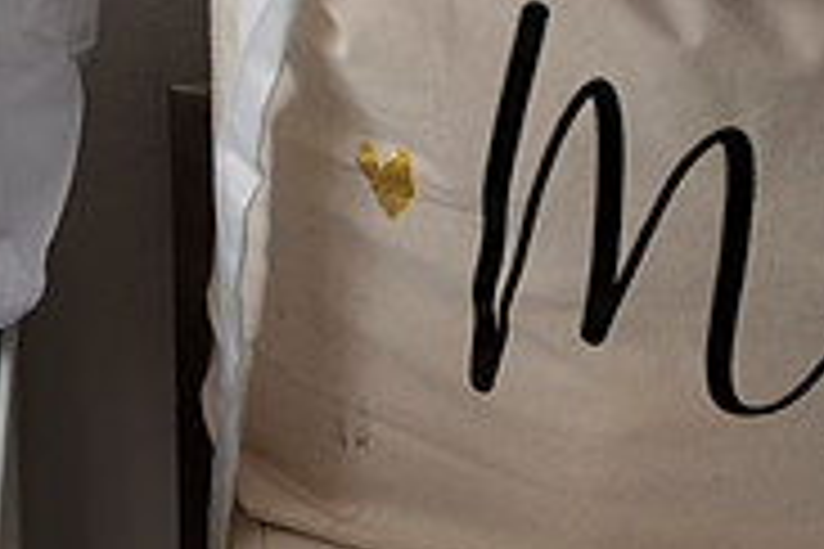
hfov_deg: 17.7
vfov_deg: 12.0
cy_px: 108
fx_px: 2609
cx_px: 72
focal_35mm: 114
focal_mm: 36
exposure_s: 1/1250
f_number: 2.8
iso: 800
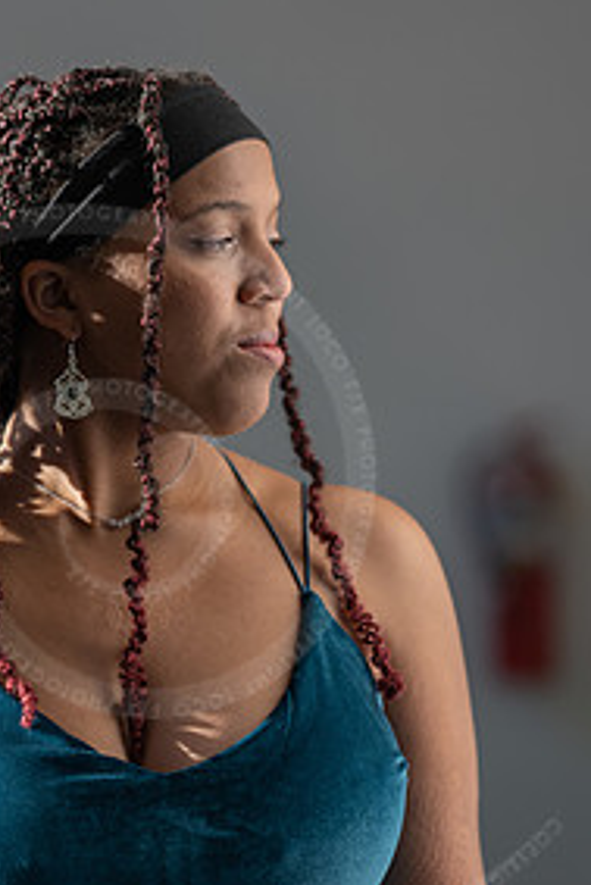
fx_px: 3320
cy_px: 585
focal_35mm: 135
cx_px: 159
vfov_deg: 15.2
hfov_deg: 10.2
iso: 200
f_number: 1.8
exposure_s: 1/1600
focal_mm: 85
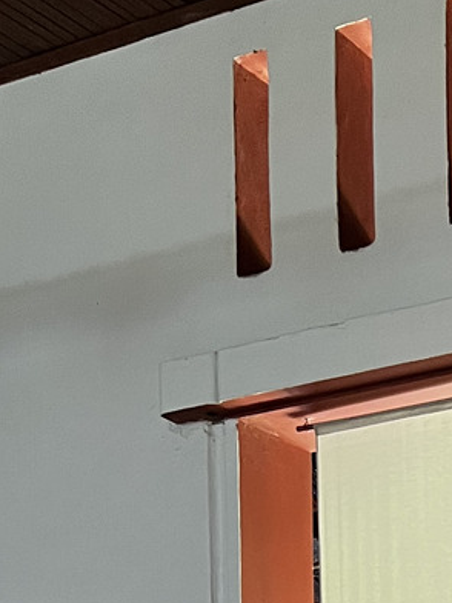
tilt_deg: +1.1
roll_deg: +1.0
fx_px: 1845
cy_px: 1117
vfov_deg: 15.6
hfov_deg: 12.5
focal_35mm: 106
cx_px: 872
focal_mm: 5.7
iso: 200
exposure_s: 1/60
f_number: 1.5
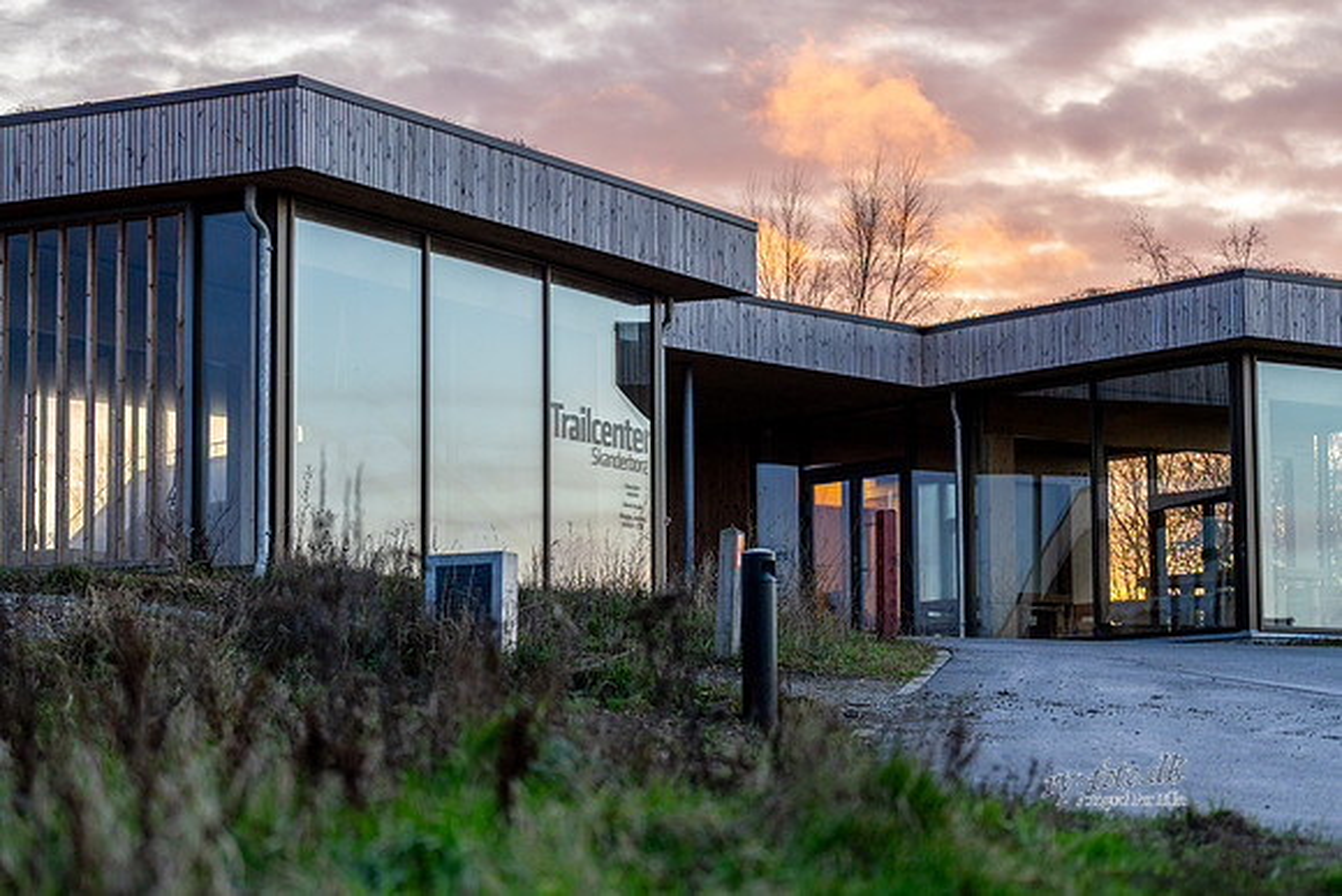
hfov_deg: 23.4
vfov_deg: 15.7
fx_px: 3245
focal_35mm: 87
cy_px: 448
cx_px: 671
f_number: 2.8
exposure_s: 1/640
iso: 500
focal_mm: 84
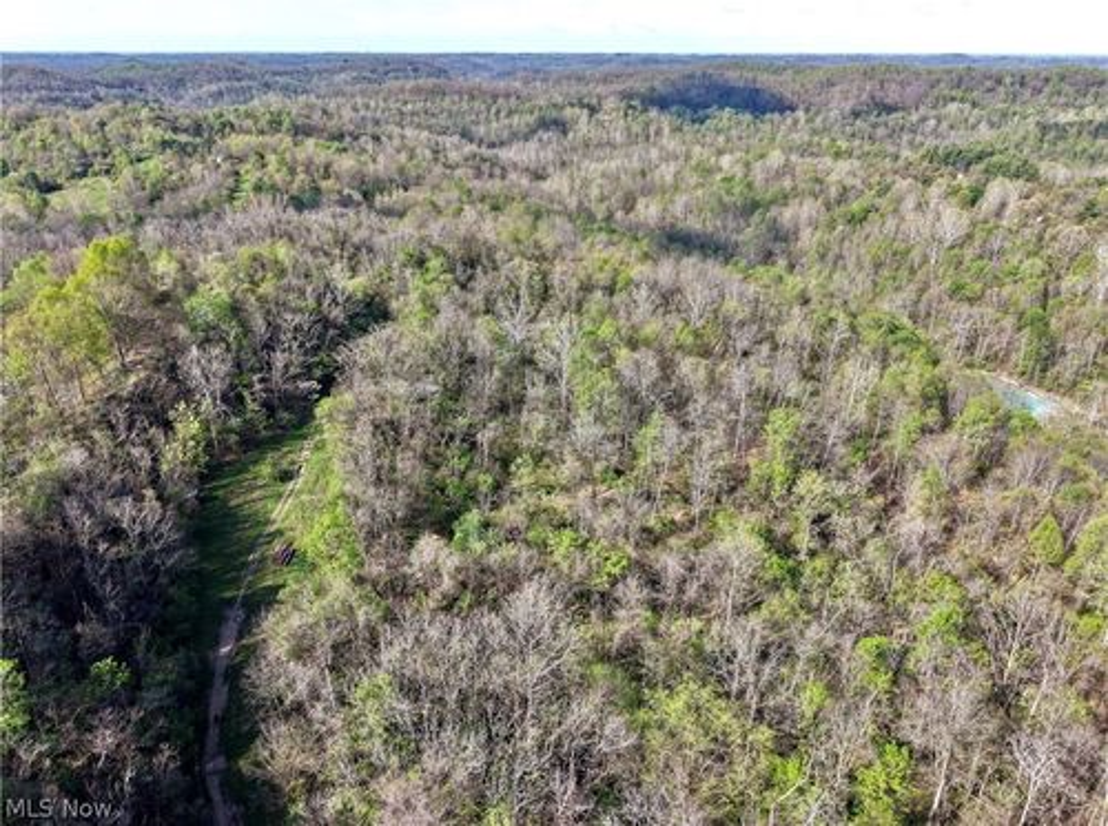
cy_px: 413
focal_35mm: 24
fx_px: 767
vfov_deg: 56.7
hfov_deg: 71.7
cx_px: 554
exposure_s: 1/800
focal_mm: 8.67
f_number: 1.8
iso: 100
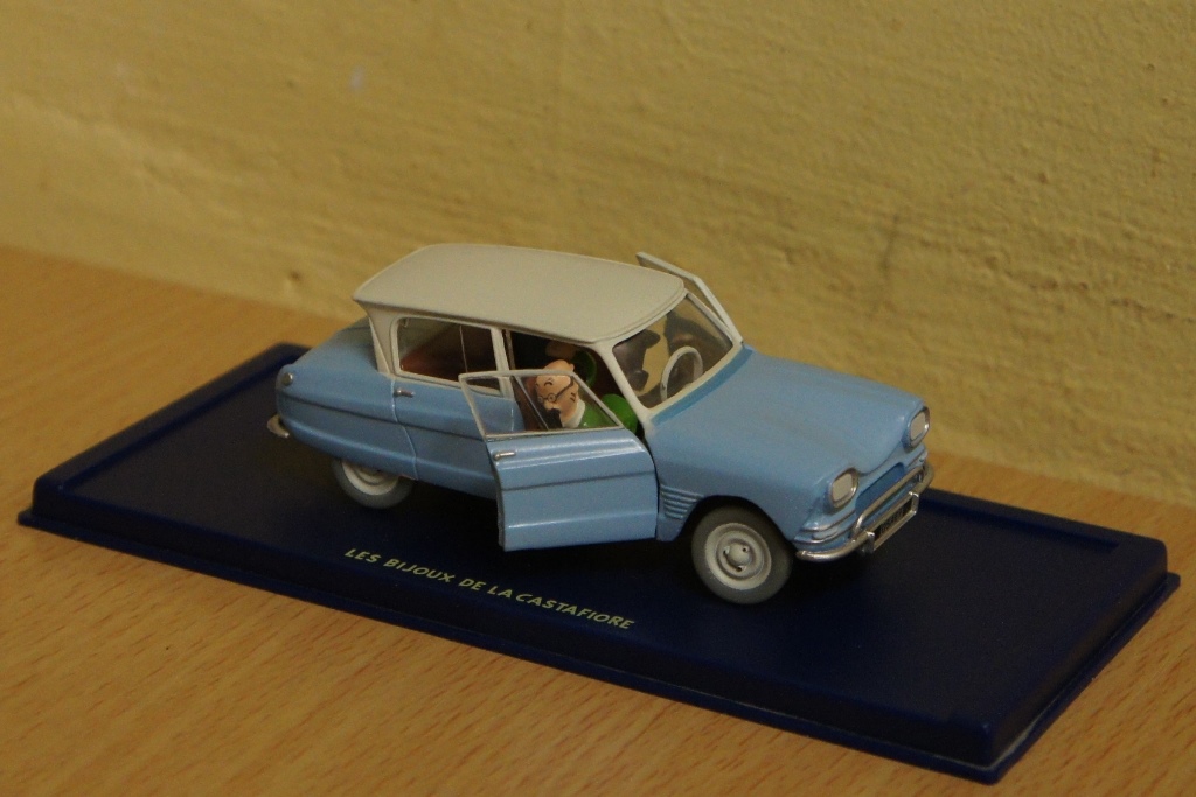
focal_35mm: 52
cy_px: 398
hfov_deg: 37.8
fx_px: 1744
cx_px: 598
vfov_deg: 25.8
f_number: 4.5
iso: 1250
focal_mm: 35
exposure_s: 1/60
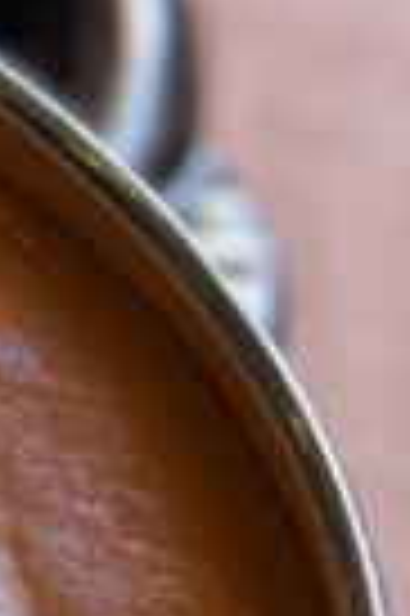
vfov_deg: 8.1
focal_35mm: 254
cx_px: -2453
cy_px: 175
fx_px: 4350
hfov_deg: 3.9
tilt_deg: -51.6
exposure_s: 1/100
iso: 64
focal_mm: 5.7
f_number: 1.5
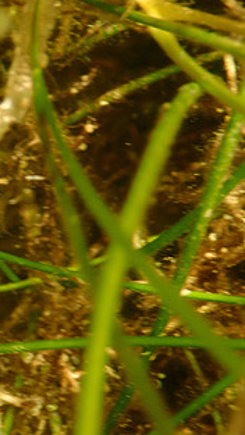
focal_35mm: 125
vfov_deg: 17.1
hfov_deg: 9.4
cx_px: -139
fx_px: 1444
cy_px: 262
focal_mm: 11.09
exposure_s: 1/100
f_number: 3.6
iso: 200
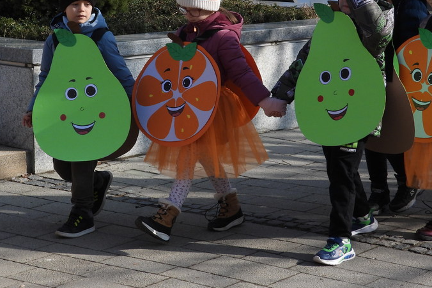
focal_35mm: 120
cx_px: 98
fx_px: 1440
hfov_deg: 16.9
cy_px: 56
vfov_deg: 11.4
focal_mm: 11.7
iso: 100
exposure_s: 1/1000
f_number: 3.5
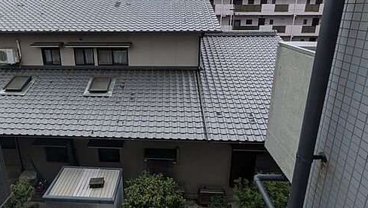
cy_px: 51
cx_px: 161
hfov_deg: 86.2
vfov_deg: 53.4
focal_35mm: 20
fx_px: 195
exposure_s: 1/1718
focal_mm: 1.83
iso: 50
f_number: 2.2
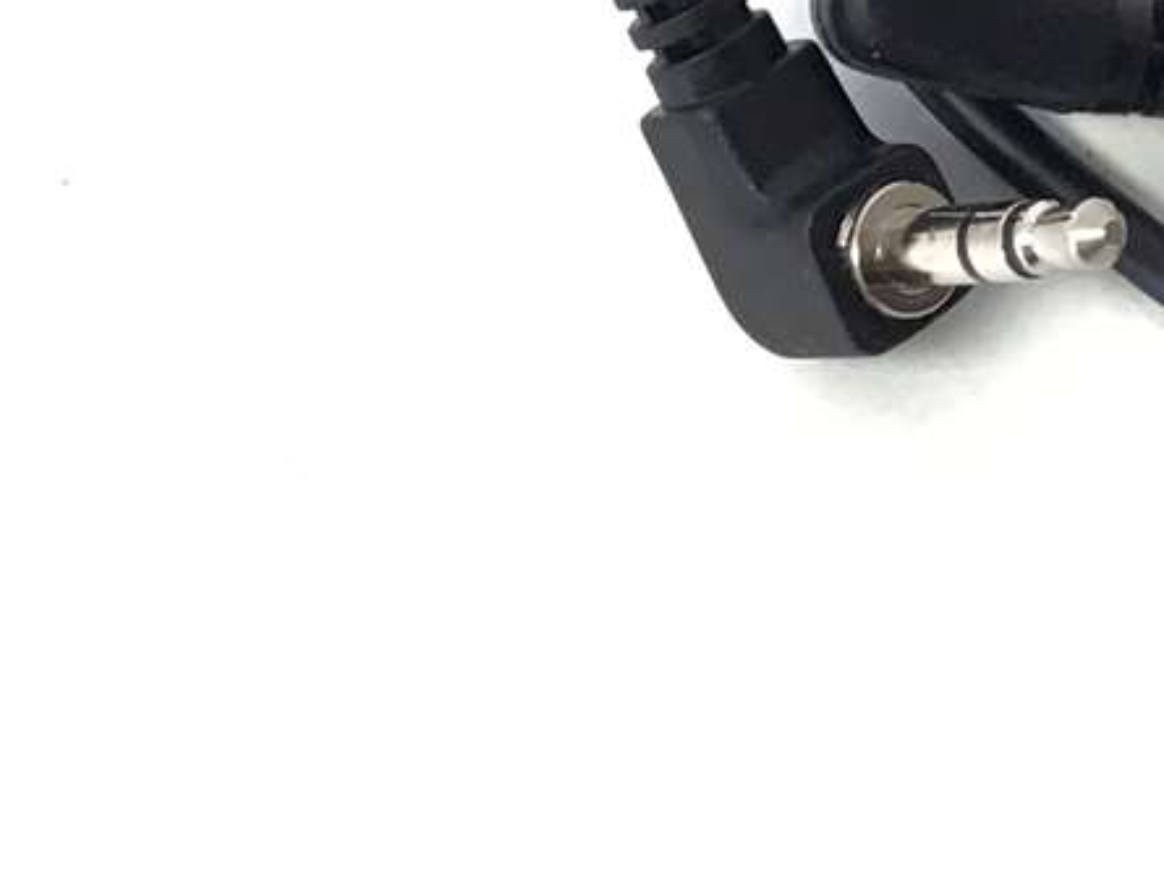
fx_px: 3902
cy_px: -317
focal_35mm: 116
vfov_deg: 12.3
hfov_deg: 16.0
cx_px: 1541
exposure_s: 1/30
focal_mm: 3.3
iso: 25
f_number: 2.4
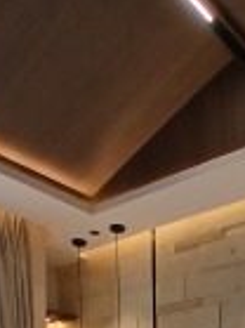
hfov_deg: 28.7
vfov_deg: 30.4
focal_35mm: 49
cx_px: 208
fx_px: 463
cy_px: 431
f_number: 2.2
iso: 80
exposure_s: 1/100
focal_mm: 1.4
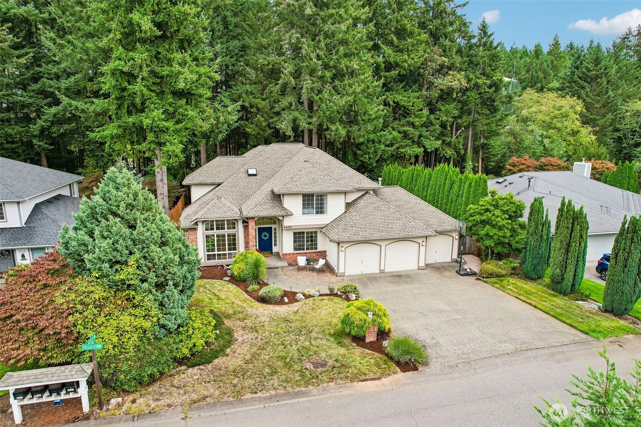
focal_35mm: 22
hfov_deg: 78.6
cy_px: 214
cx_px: 320
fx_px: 392
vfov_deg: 57.2
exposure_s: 1/320
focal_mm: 8.4
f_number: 2.8
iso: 100
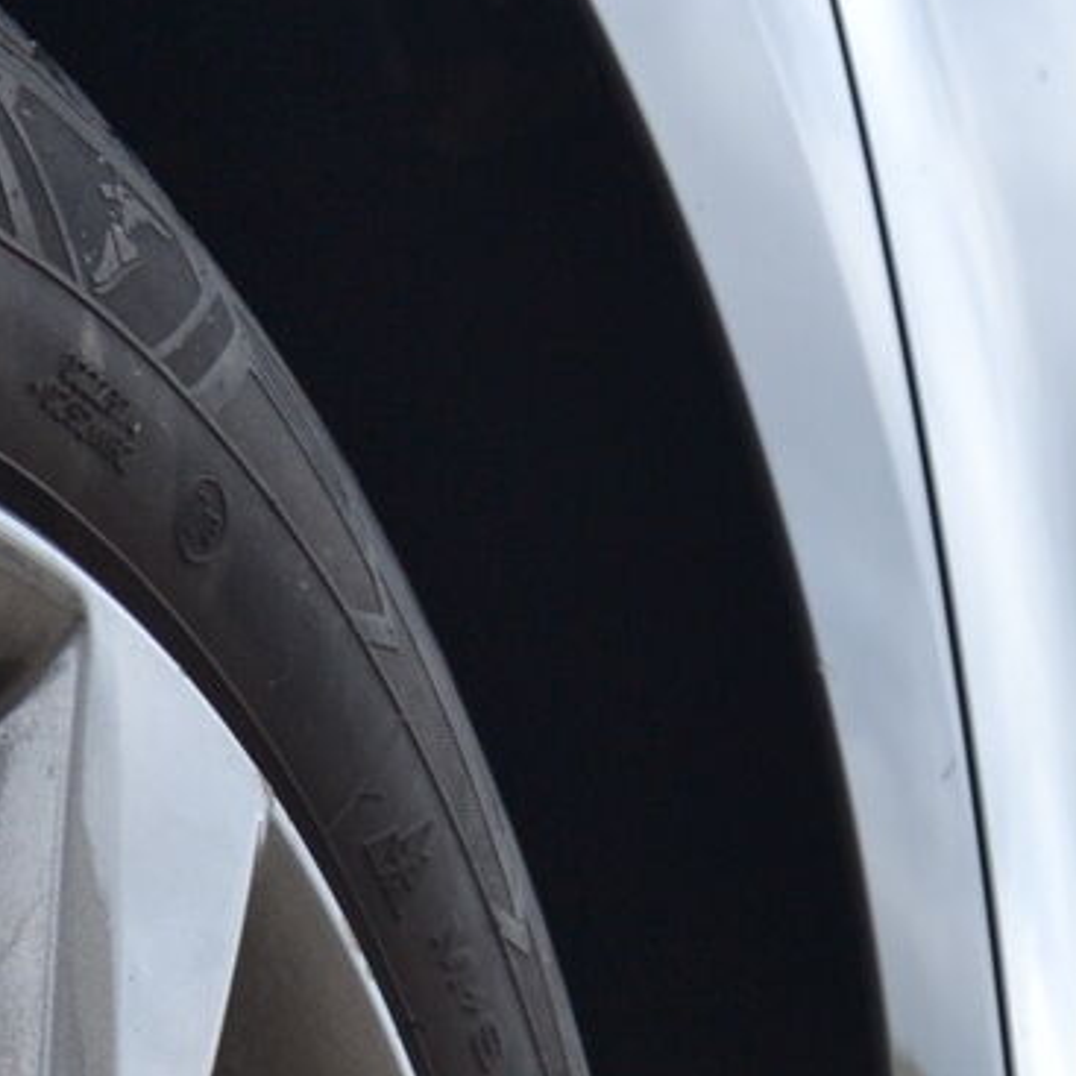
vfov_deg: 13.4
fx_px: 4220
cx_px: -106
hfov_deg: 14.2
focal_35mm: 120
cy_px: 1759
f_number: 5.6
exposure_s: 1/125
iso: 180
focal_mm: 18
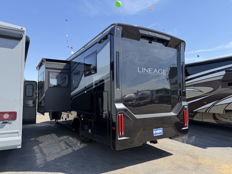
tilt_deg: +3.0
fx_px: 161
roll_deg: -0.8
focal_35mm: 24
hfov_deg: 71.6
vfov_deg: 56.8
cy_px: 87
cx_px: 116
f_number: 1.78
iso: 80
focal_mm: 6.76
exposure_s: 1/1770
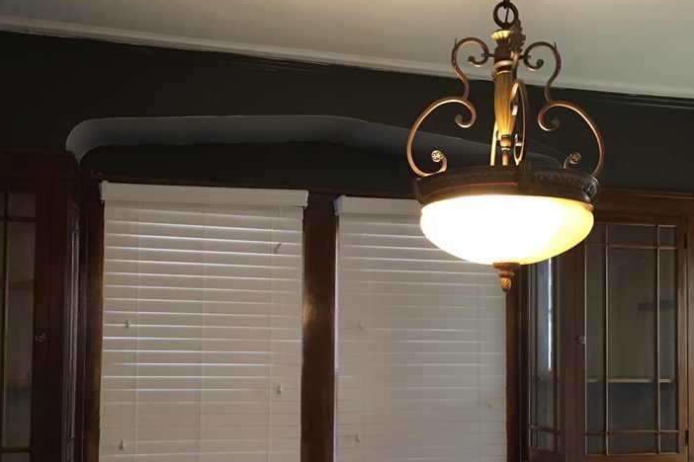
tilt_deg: +3.5
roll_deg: -2.5
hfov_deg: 44.2
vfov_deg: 30.2
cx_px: 423
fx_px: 848
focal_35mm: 44
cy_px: 320
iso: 200
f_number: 2.2
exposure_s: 1/24
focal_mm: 4.15
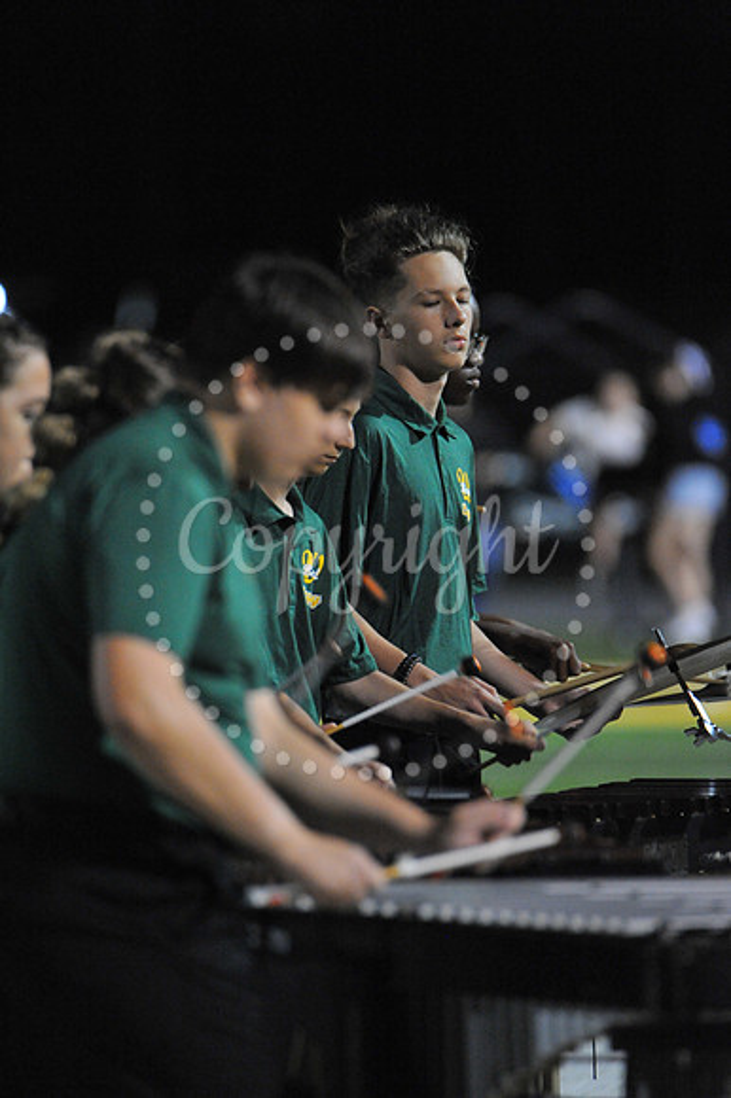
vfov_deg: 3.8
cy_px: 549
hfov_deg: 2.5
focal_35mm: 550
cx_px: 366
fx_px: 16771
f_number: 6.3
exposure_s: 1/200
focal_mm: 550
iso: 6400
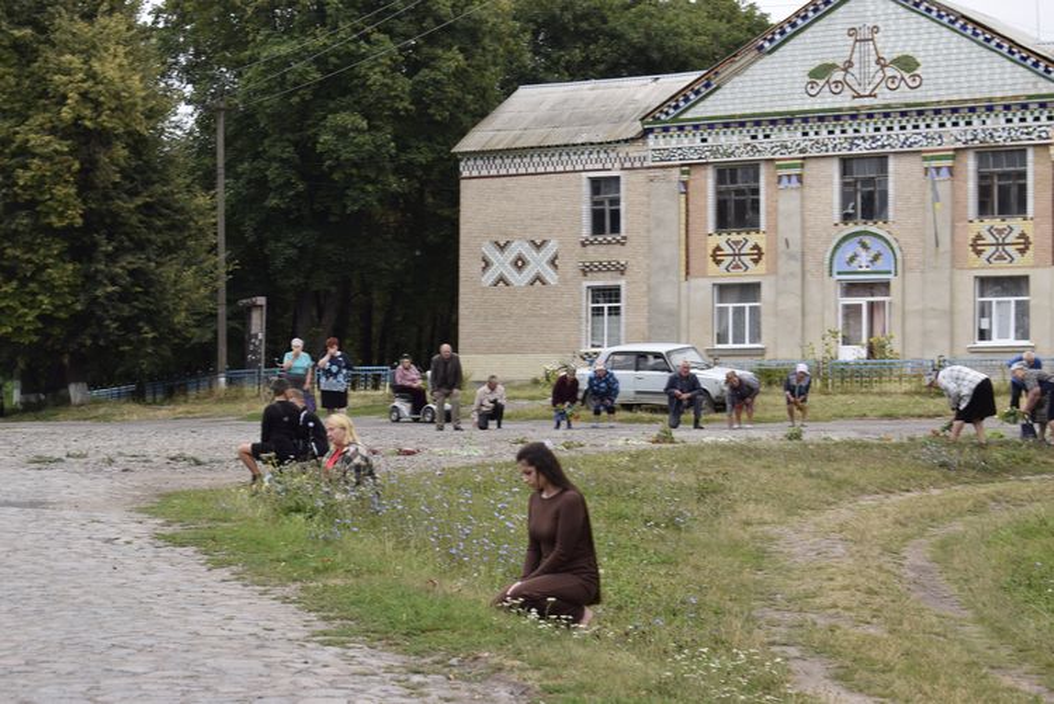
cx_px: 527
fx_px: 2417
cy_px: 352
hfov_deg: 24.6
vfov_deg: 16.6
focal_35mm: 82
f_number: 8
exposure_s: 1/250
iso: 250
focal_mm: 55
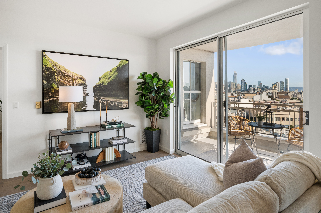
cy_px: 106
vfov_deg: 64.5
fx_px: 169
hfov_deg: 86.9
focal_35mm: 19
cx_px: 160
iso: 400
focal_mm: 19
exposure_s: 1/40
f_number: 9
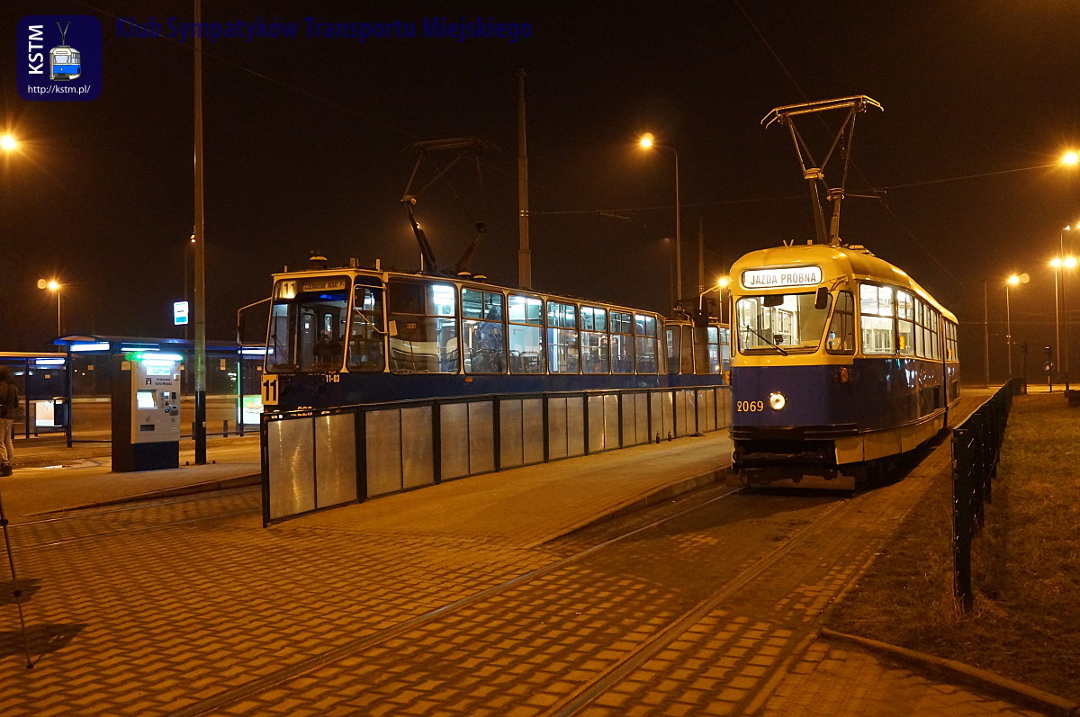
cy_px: 358
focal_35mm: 33
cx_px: 540
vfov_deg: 39.9
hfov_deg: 57.3
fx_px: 989
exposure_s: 1/25
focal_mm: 22
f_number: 4
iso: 3200
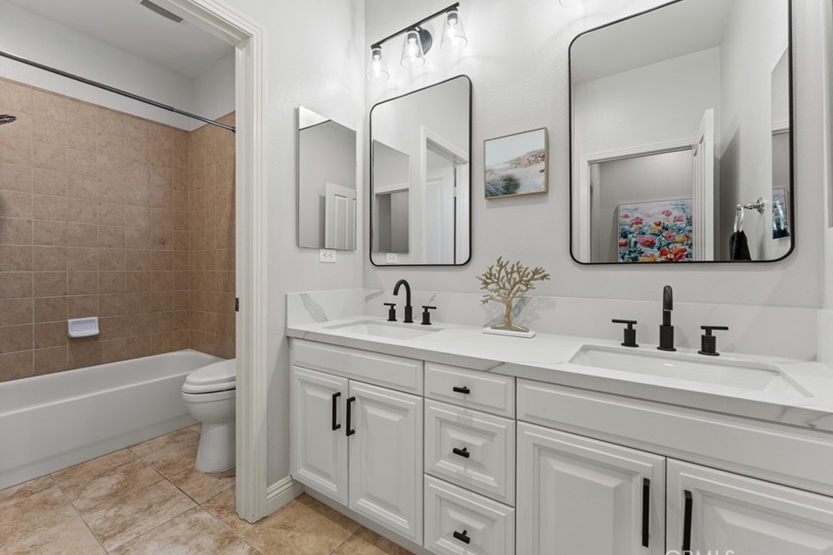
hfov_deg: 100.3
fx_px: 347
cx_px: 389
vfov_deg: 77.3
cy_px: 273
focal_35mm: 15
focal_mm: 14
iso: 320
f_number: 6.3
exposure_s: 1/8
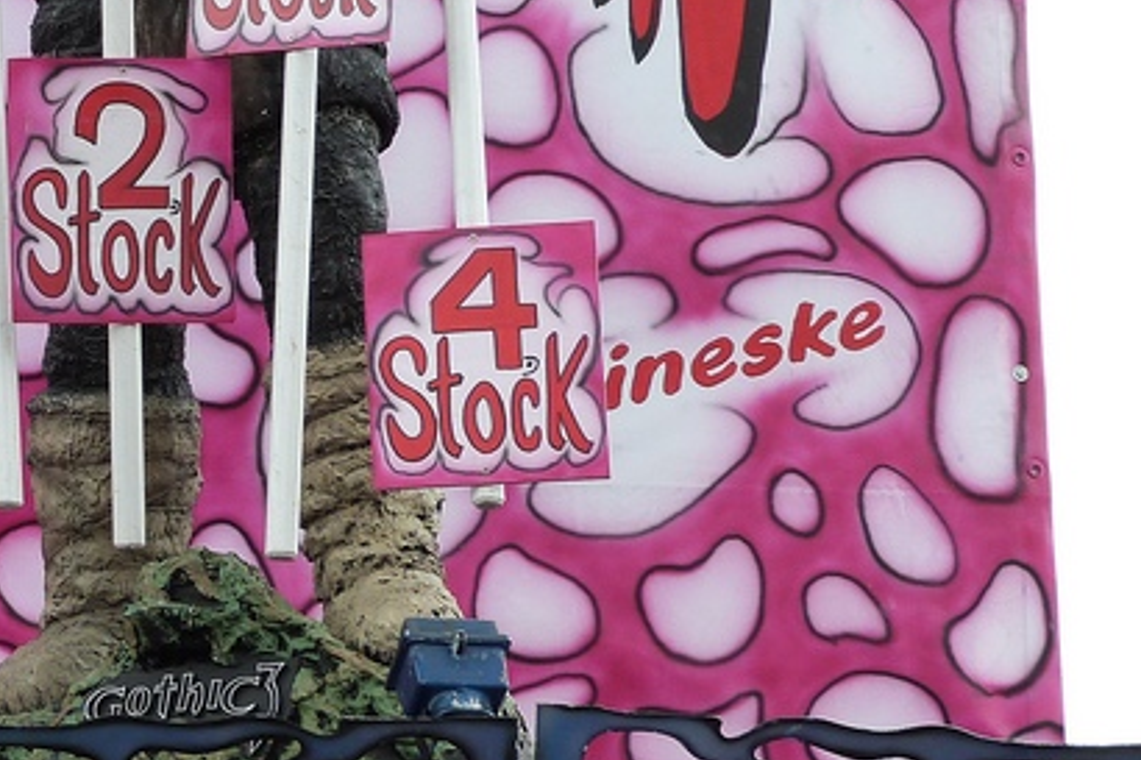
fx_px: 6273
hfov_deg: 10.2
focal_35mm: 198
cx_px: -203
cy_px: 206
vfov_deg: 6.9
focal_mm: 14.1
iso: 100
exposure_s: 1/160
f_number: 4
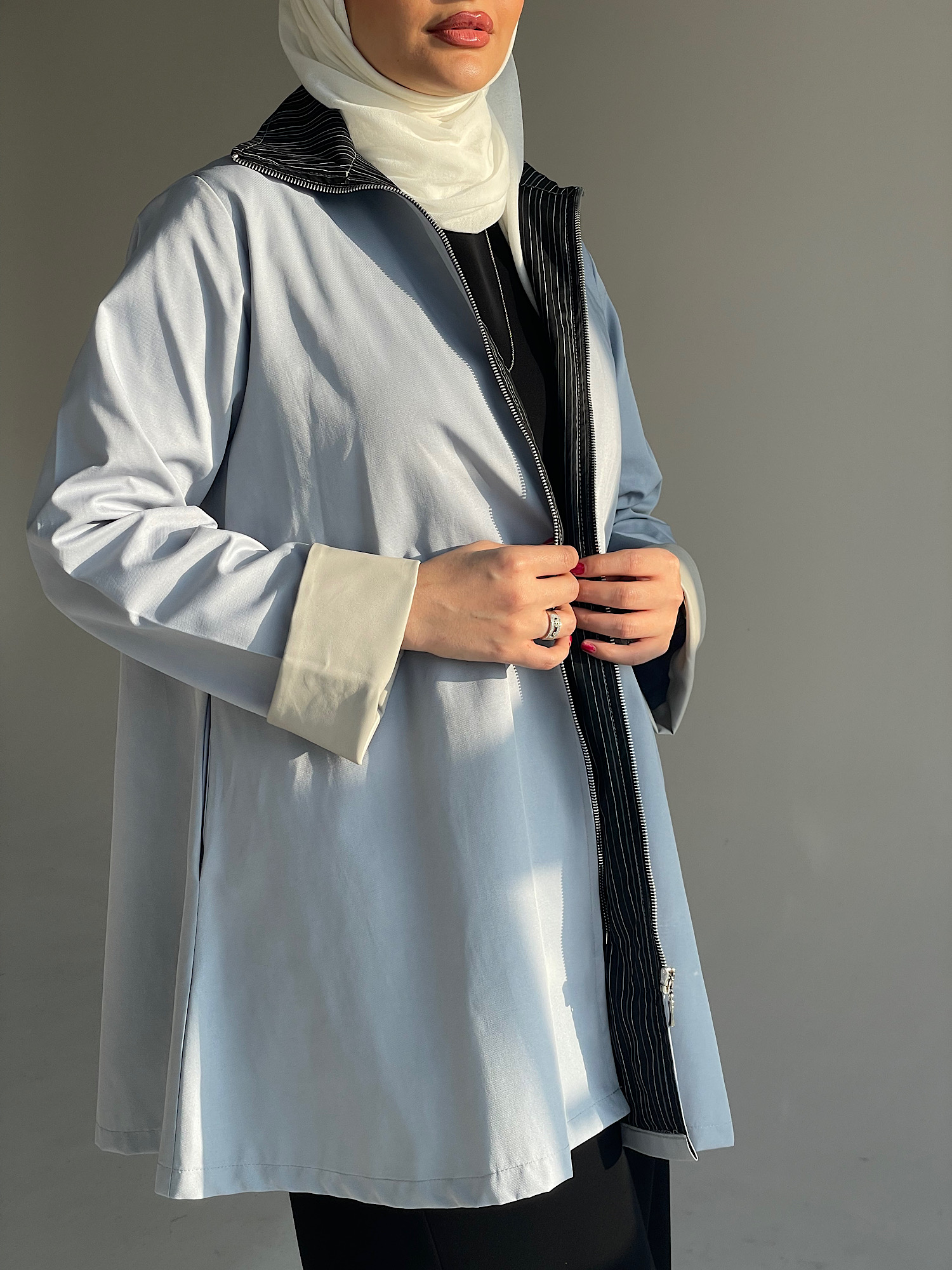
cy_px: 635
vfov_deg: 36.8
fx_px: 1907
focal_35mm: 52
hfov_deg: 28.0
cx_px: 476
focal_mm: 6
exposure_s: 1/156
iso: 25
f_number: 2
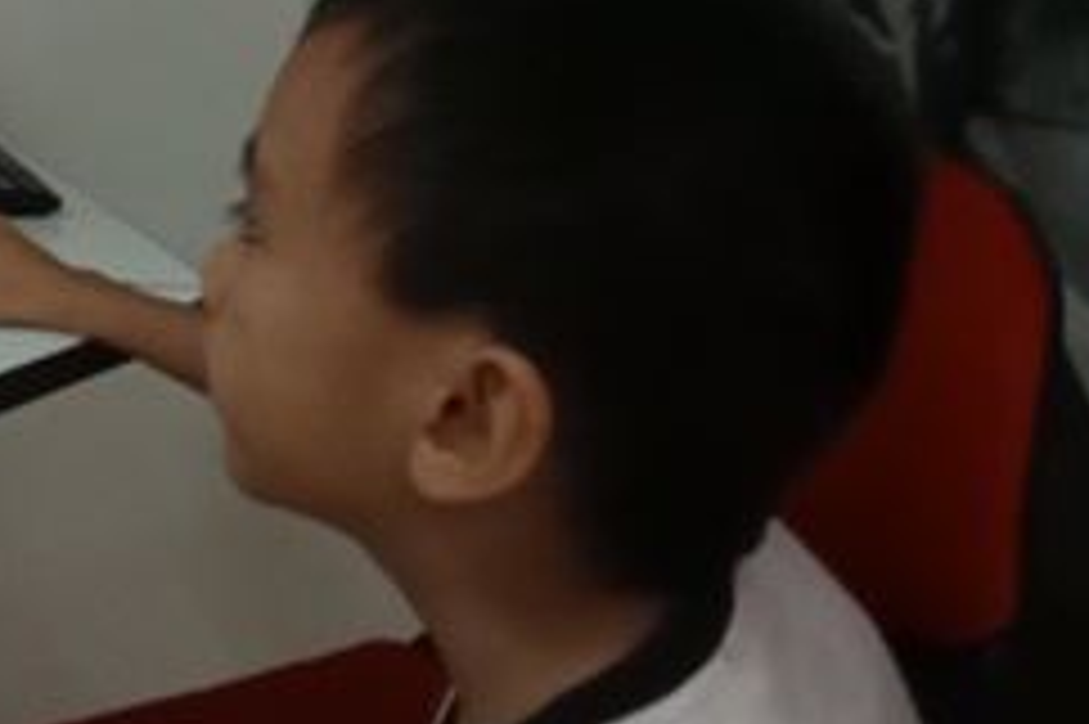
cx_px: -338
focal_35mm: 77
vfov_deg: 17.4
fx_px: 2328
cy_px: 45
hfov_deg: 23.3
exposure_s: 1/33.3
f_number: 2.2
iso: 643
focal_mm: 3.46
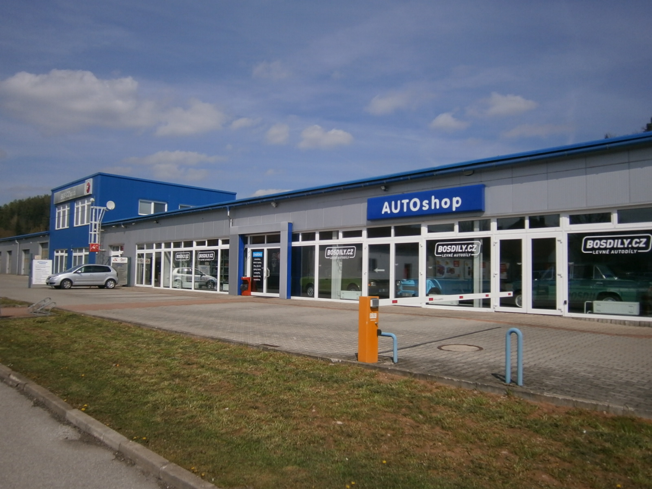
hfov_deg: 67.3
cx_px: 326
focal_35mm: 26
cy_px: 244
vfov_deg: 53.1
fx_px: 490
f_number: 8
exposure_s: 1/400
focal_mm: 4.7
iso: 80
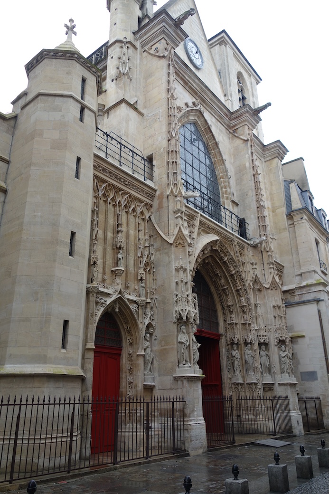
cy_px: 247
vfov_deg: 65.5
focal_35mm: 28
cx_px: 164
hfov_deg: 46.4
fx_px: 384
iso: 125
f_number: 3.2
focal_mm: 10.4
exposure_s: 1/100
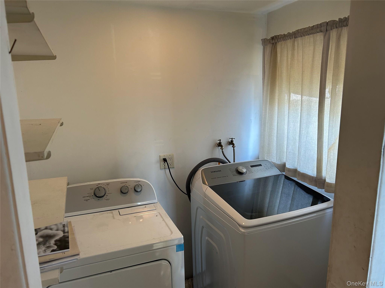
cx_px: 192
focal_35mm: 26
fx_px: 289
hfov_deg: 67.3
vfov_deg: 53.1
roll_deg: +1.3
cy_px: 144
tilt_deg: -11.9
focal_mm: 5.7
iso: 100
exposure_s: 1/120
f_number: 1.5
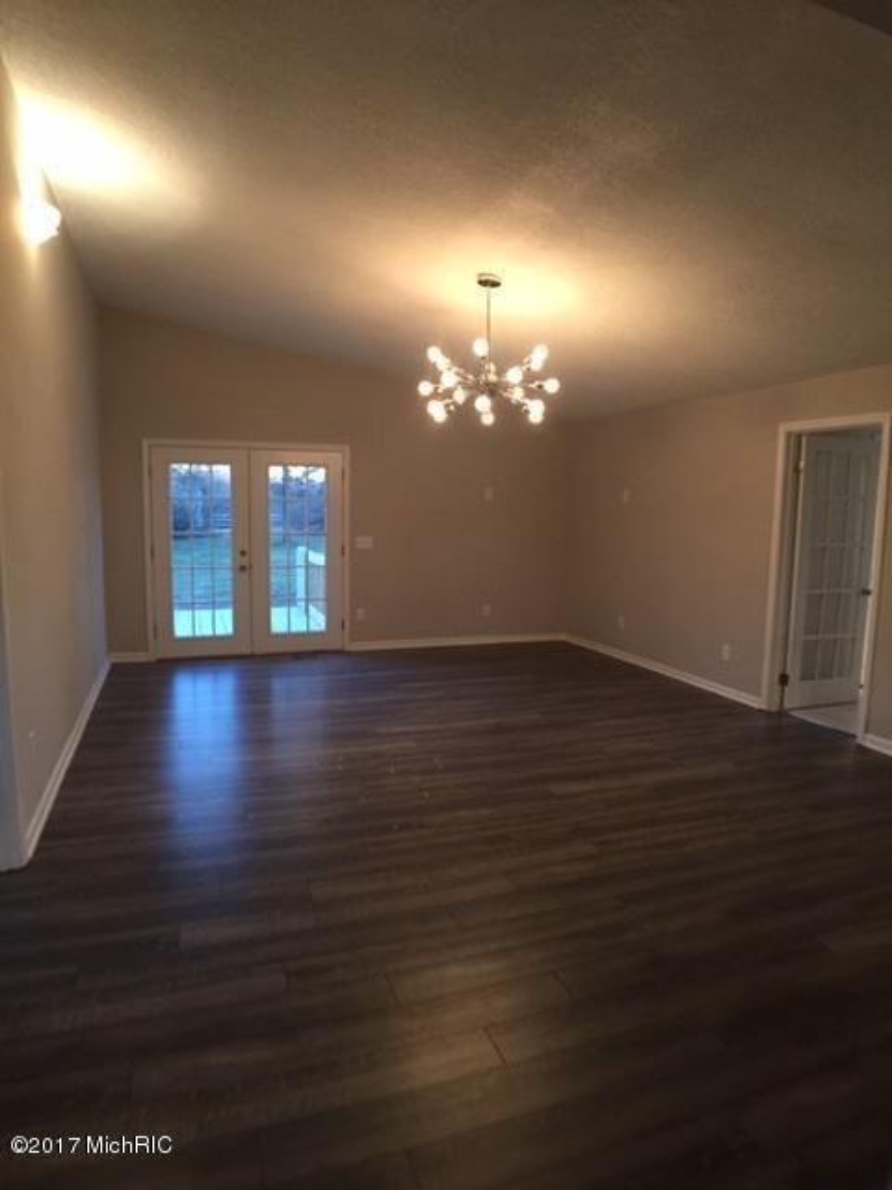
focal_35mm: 29
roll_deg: -2.0
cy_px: 595
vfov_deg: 61.7
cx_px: 446
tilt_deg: -7.3
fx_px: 996
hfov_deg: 48.2
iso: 125
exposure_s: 1/30
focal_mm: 4.15
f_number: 2.2
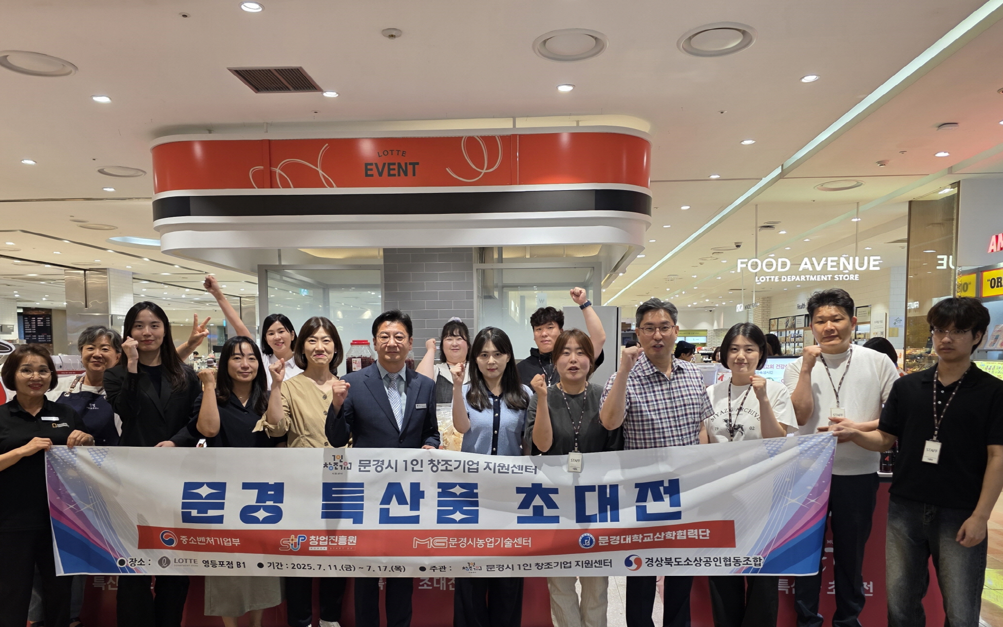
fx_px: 738
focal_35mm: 27
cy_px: 409
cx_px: 500
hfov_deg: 68.4
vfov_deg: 45.4
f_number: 1.7
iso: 80
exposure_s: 1/60
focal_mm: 6.3
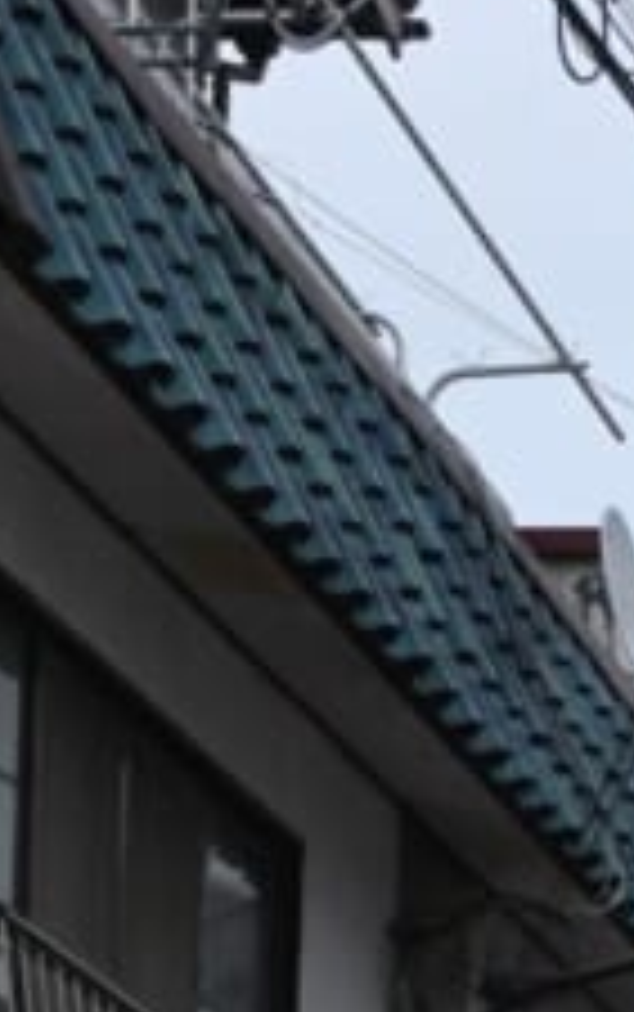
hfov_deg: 5.8
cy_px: 1835
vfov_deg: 9.1
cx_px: 1410
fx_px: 6081
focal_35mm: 220
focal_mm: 32.5
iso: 800
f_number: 5
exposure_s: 1/50
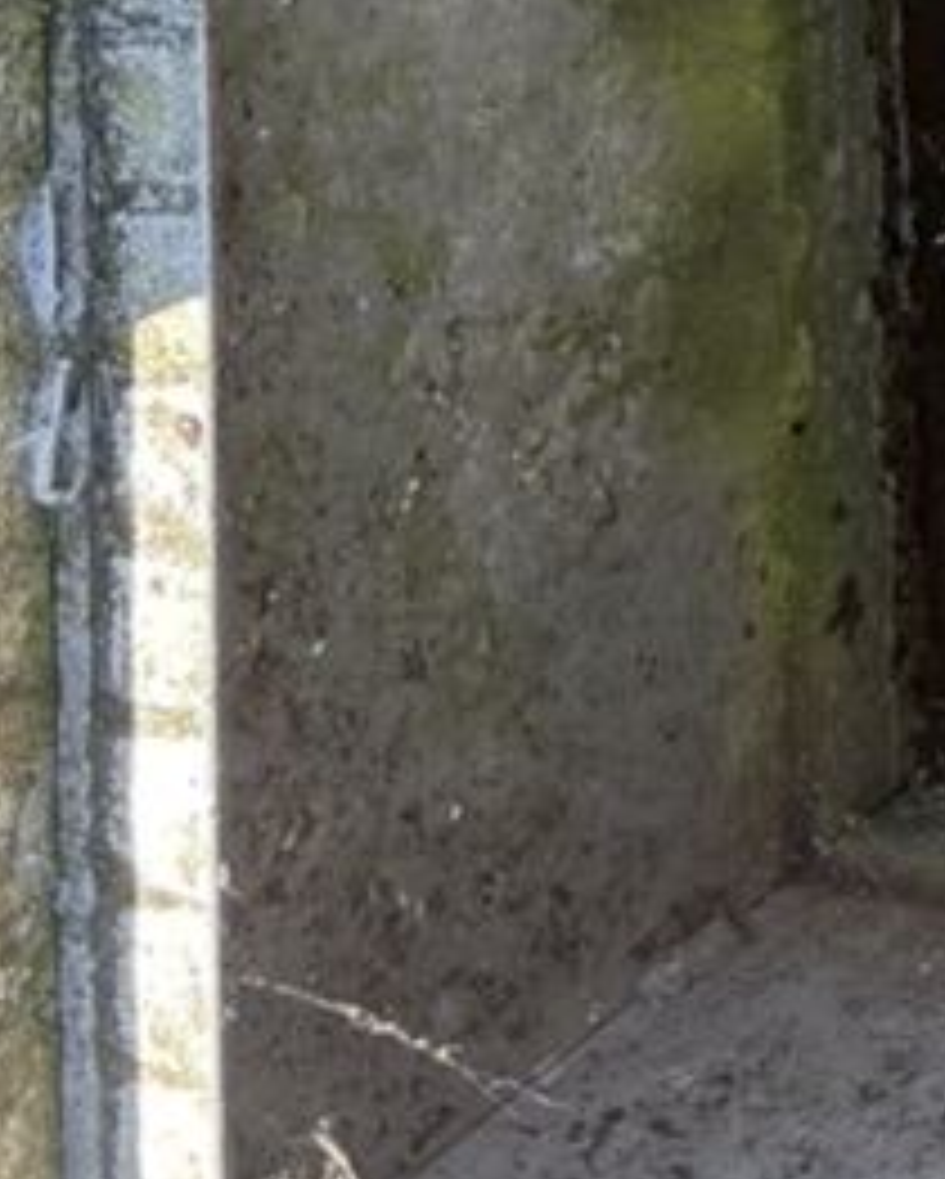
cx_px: 1125
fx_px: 3457
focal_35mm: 99
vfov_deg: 16.5
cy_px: -873
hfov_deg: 15.0
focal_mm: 5.96
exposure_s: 1/346
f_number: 1.6
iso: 64
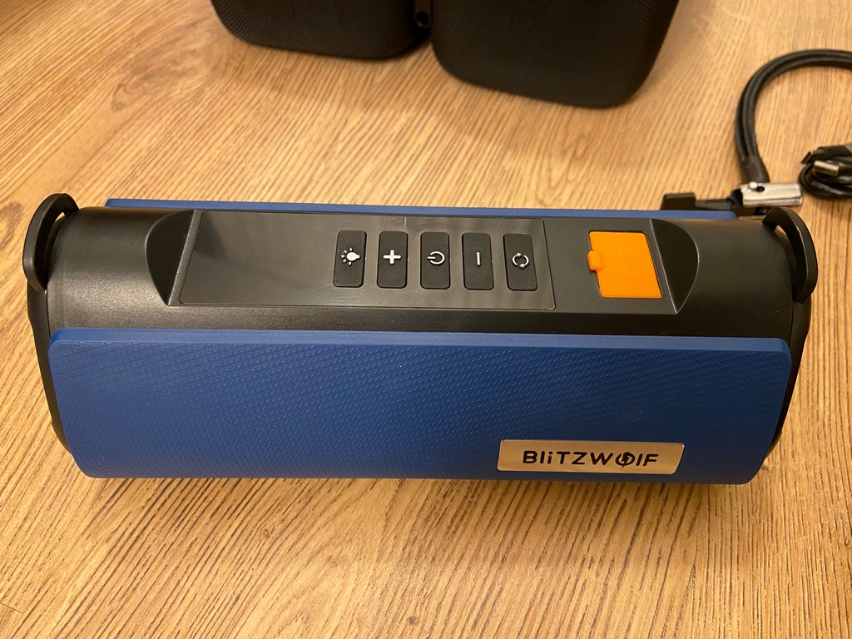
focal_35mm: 26
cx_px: 426
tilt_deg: -55.1
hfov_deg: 67.3
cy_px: 320
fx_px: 640
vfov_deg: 53.1
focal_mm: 4.25
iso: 500
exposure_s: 1/50
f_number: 1.8
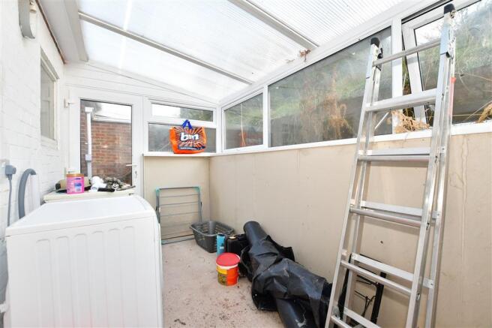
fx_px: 205
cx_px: 246
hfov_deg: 100.4
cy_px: 164
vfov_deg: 77.3
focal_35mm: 15
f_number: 5.6
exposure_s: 1/80
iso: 250
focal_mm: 10
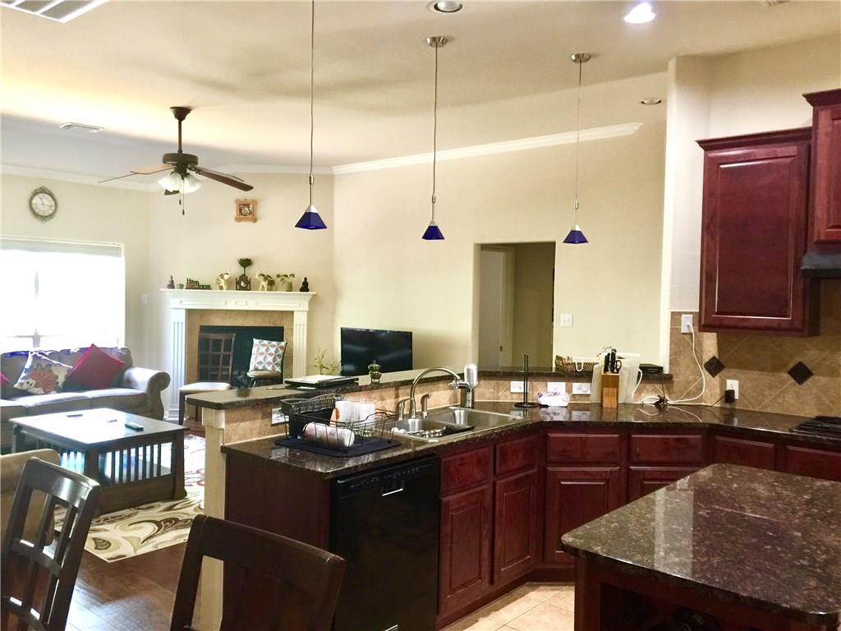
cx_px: 420
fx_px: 705
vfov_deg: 48.2
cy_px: 316
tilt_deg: +0.0
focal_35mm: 29
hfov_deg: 61.7
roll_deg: -2.0
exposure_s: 1/10
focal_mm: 4.15
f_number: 2.2
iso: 100
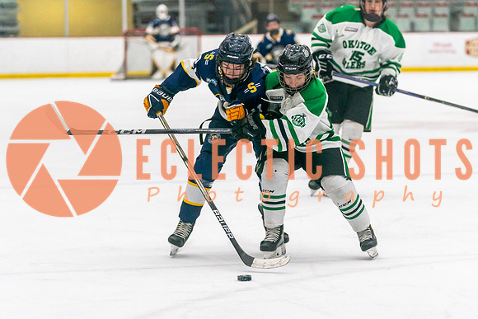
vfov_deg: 8.5
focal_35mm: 161
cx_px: 234
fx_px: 2137
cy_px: 177
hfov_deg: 12.8
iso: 3200
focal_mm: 106
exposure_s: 1/1250
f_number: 2.8
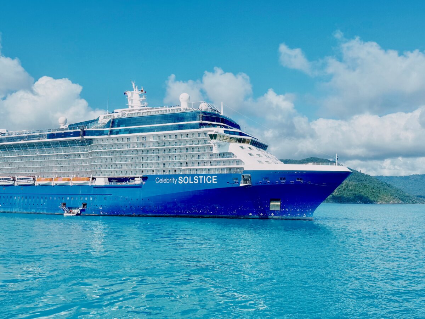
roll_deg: -0.8
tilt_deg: +4.4
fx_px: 295
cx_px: 212
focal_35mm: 24
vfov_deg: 56.8
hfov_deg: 71.6
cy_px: 160
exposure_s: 1/1949
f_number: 1.78
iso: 80
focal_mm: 6.76
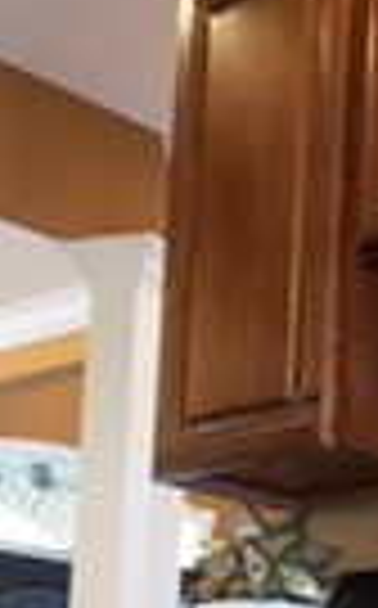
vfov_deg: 22.9
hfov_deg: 13.2
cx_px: 716
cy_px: 613
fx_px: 1439
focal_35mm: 87
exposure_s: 1/160
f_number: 3.5
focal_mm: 16
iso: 3200
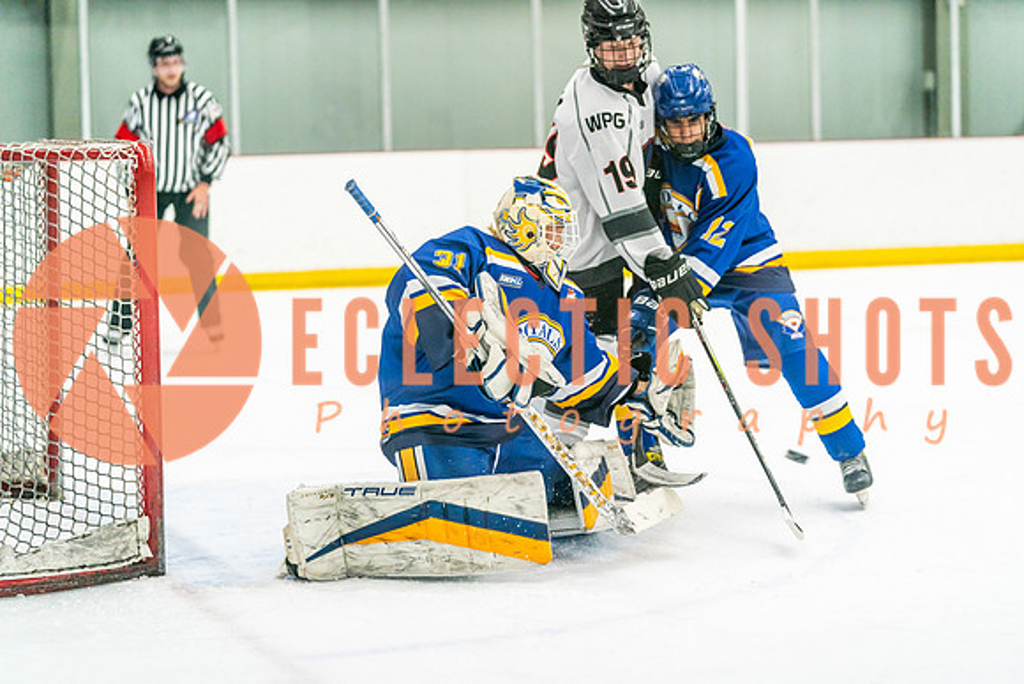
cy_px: 342
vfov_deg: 13.2
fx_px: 2959
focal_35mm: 104
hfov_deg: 19.6
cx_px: 512
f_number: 2.8
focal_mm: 104
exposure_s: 1/1250
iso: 3200
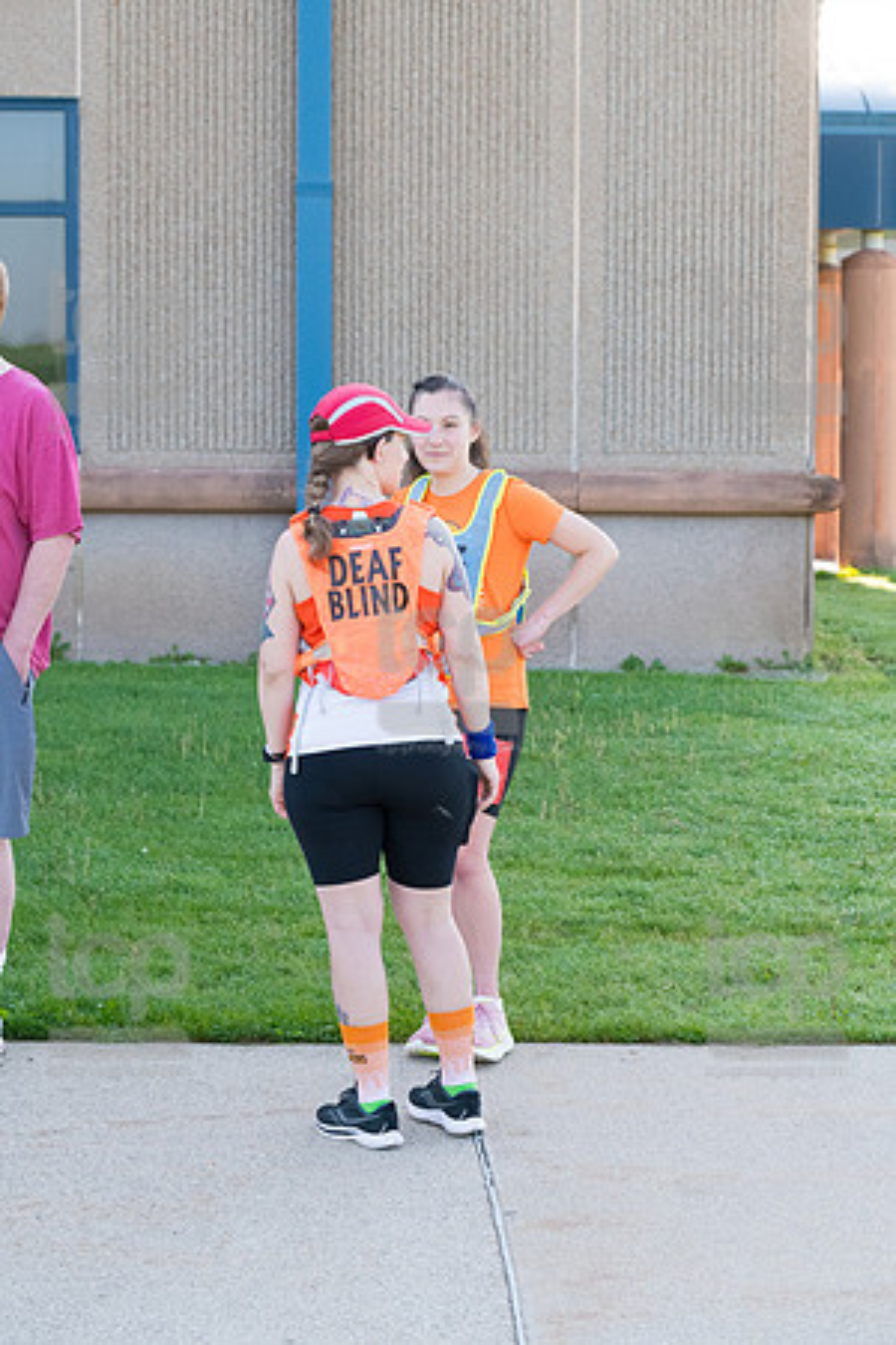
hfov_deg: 15.2
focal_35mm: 90
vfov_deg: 22.6
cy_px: 672
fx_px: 3360
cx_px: 448
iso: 2500
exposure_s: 1/1600
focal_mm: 90
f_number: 5.6
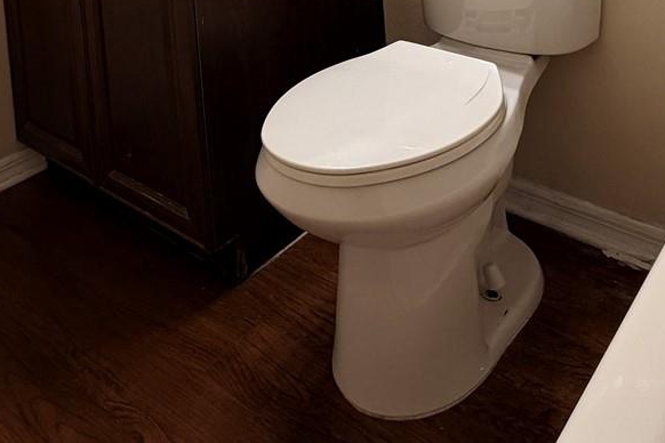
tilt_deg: -1.9
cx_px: 296
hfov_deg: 48.4
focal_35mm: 40
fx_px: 739
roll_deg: +5.2
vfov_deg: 25.8
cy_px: -204
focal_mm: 2.22
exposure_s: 1/120
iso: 200
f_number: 2.2
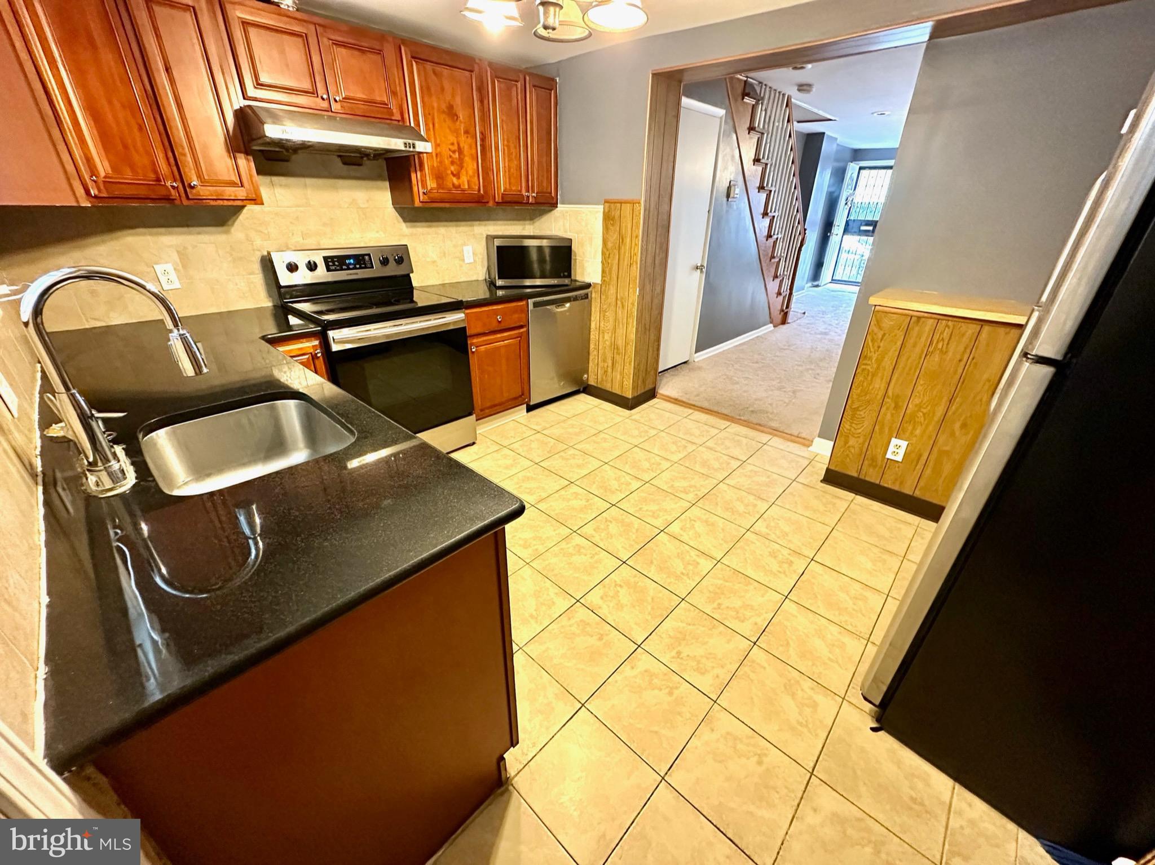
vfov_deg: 85.7
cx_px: 578
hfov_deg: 102.1
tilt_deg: -27.1
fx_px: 467
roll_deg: -1.5
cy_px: 432
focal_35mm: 14
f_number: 2.2
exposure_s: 1/60
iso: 800
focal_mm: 2.22
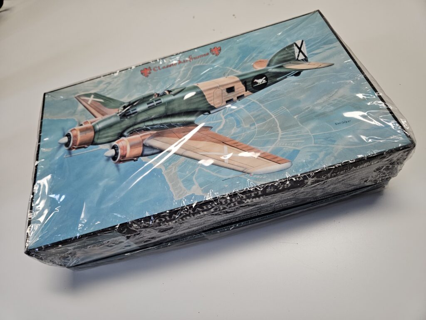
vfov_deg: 58.9
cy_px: 160
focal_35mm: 23
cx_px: 213
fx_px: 283
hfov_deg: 73.9
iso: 160
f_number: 1.8
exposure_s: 1/120
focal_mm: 5.4
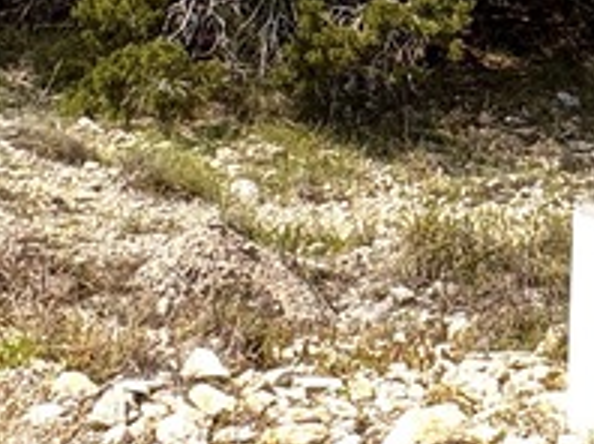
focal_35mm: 102
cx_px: 813
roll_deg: +1.1
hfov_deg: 17.8
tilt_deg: -6.8
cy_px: -261
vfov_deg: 13.5
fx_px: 1748
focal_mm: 2.22
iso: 50
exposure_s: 1/1832
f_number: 2.2
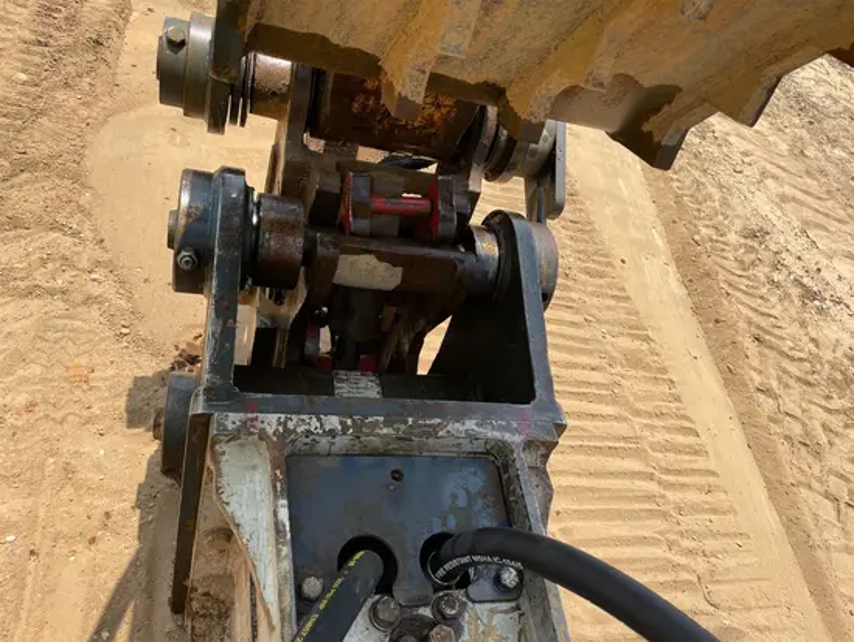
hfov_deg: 67.3
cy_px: 321
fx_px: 642
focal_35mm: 26
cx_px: 427
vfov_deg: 53.1
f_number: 1.6
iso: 32
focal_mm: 4.2
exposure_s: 1/2564
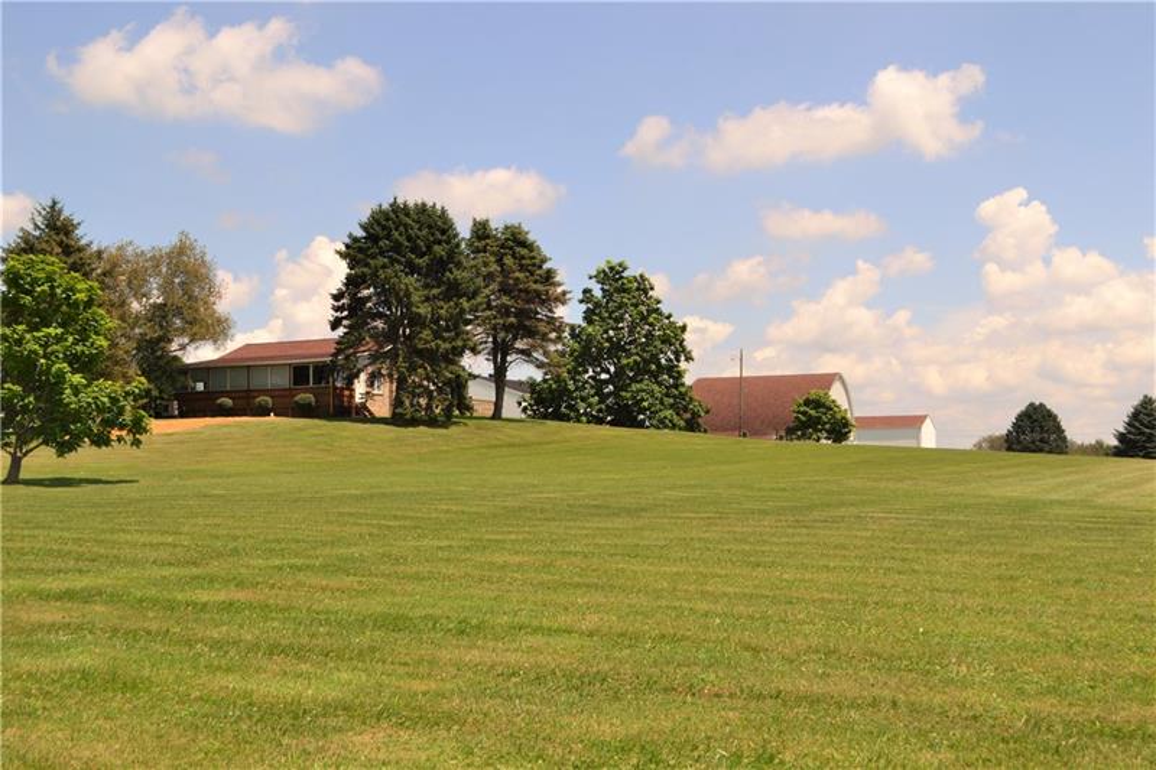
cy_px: 385
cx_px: 578
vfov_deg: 31.9
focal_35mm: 42
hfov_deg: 46.4
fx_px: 1348
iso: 100
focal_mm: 28
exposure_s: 1/250
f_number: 8
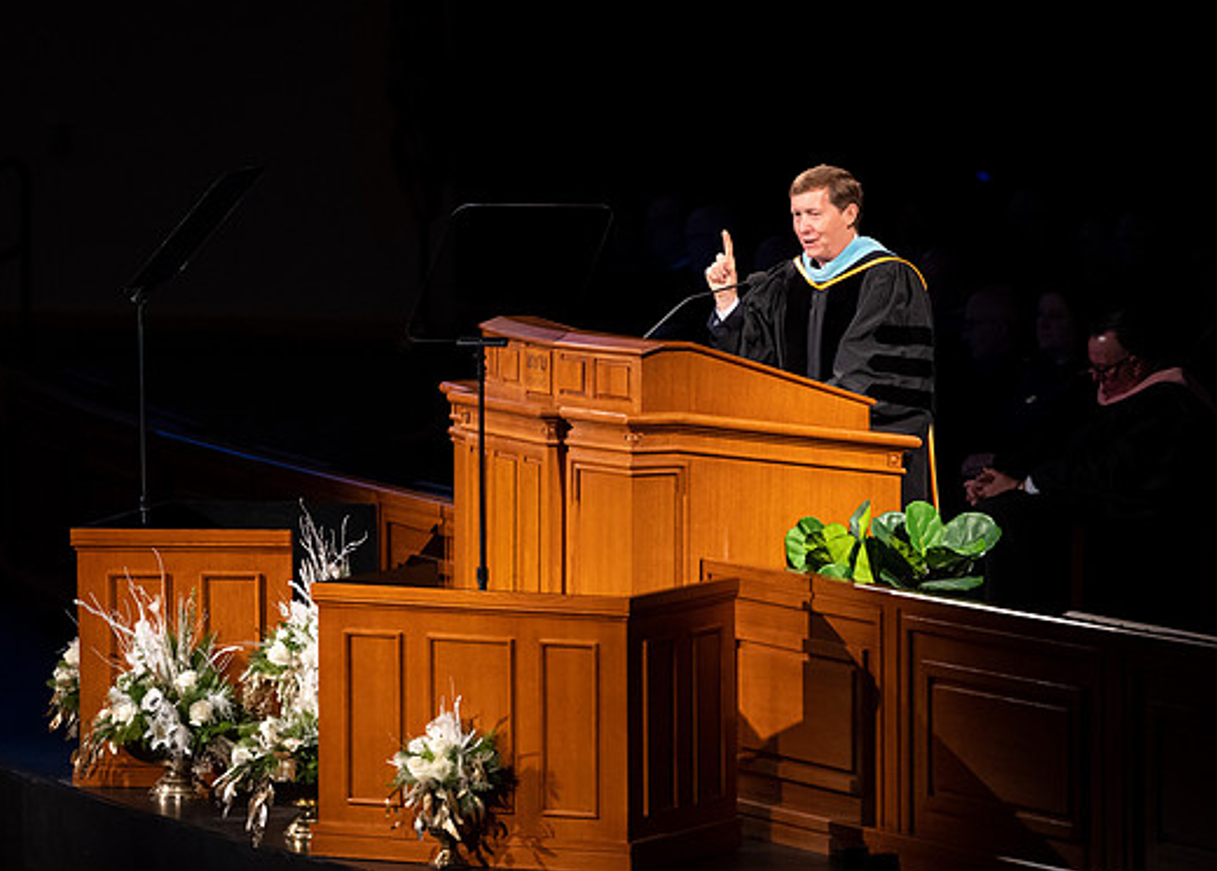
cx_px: 390
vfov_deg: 4.7
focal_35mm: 306
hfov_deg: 6.6
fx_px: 10582
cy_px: 502
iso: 1250
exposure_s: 1/200
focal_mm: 200
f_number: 2.8
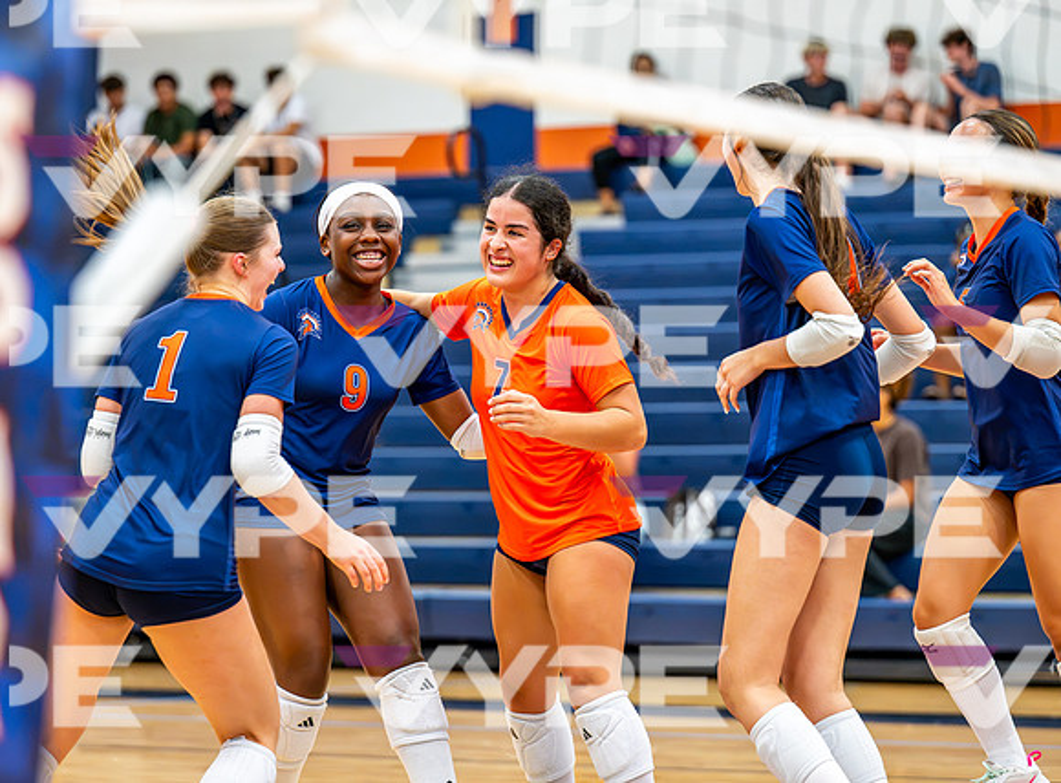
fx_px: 4274
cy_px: 383
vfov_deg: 10.5
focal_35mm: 140
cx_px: 518
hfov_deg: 14.2
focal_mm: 120
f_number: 2.8
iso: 5600
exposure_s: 1/800
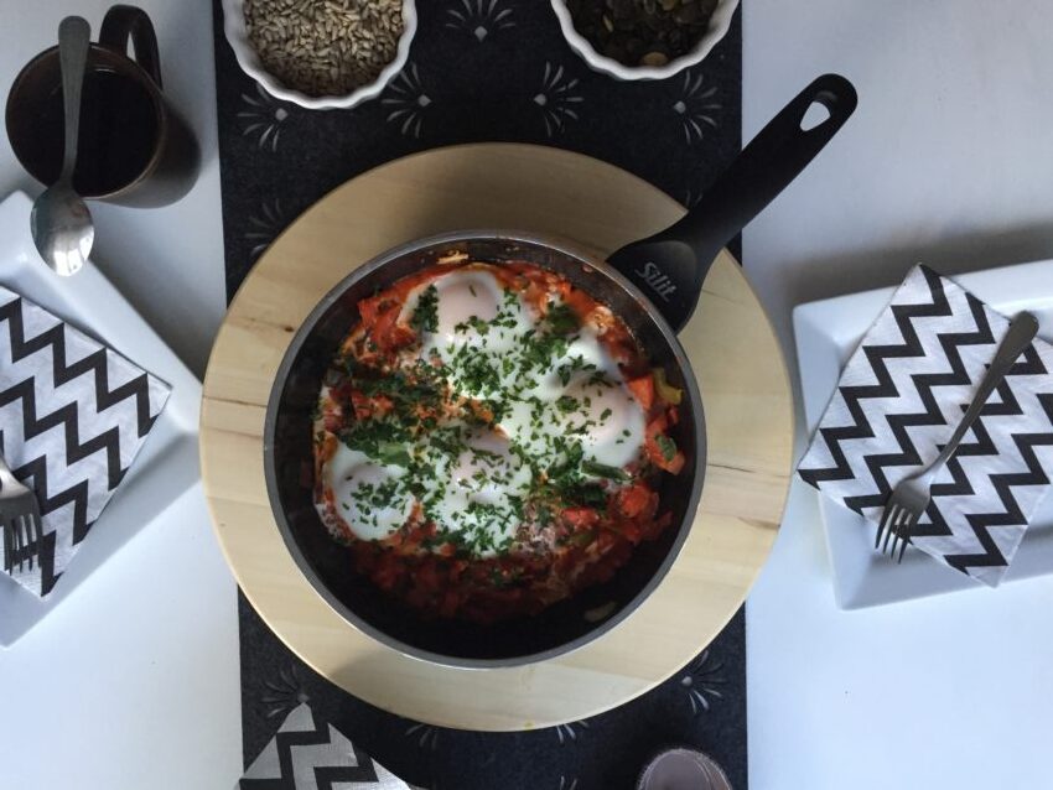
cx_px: 526
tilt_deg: -85.4
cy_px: 395
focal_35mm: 29
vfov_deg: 48.2
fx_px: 882
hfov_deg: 61.6
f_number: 2.2
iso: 160
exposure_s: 1/33
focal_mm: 4.15
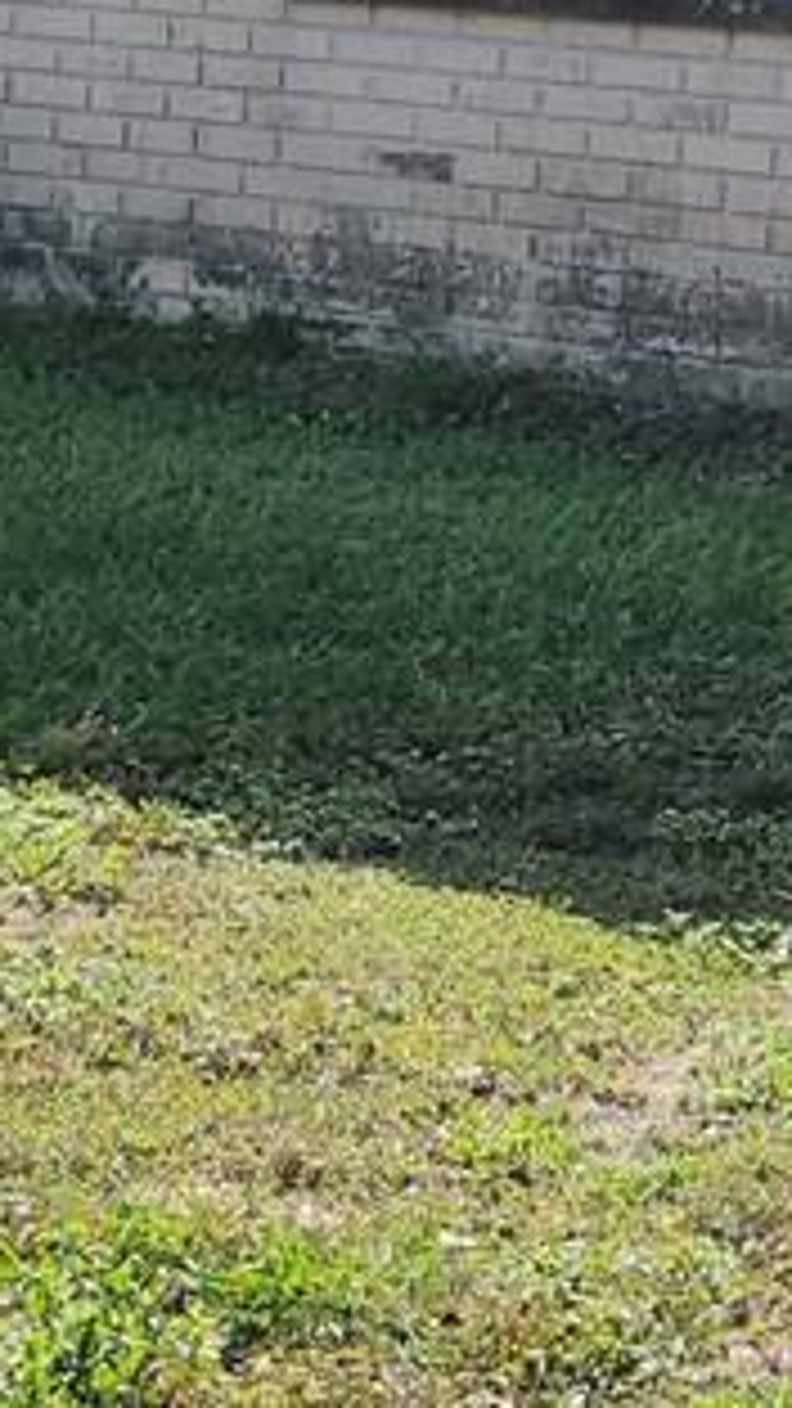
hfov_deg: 9.4
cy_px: -274
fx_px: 4780
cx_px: 765
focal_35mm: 128
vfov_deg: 16.1
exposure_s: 1/1567
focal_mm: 5.54
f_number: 1.8
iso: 25
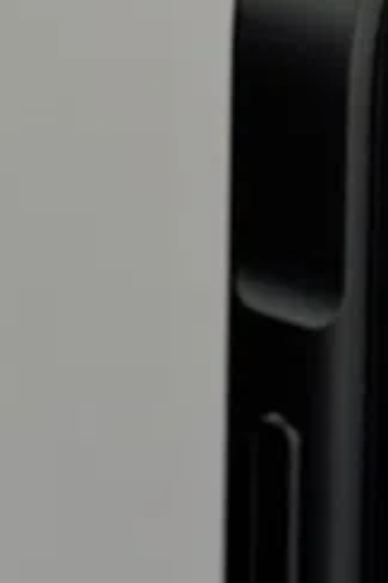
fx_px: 4542
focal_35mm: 281
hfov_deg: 4.9
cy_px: -416
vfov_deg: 7.2
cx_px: 402
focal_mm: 6.76
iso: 50
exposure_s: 1/100
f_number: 1.78
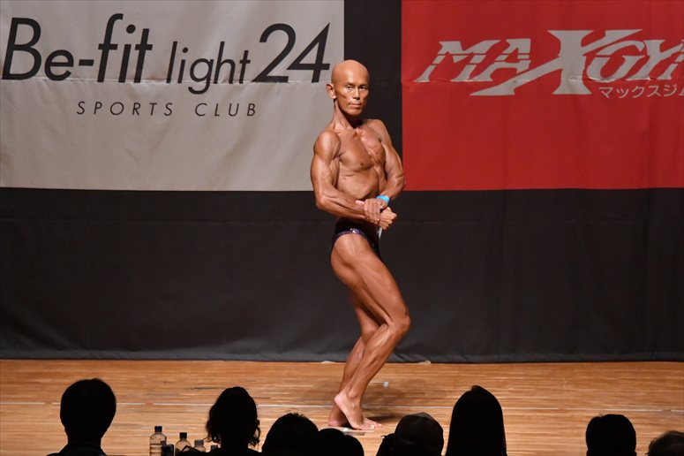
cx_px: 342
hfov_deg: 8.1
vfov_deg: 5.4
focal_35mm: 255
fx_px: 4843
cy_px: 228
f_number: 5.6
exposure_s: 1/400
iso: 10000
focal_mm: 170
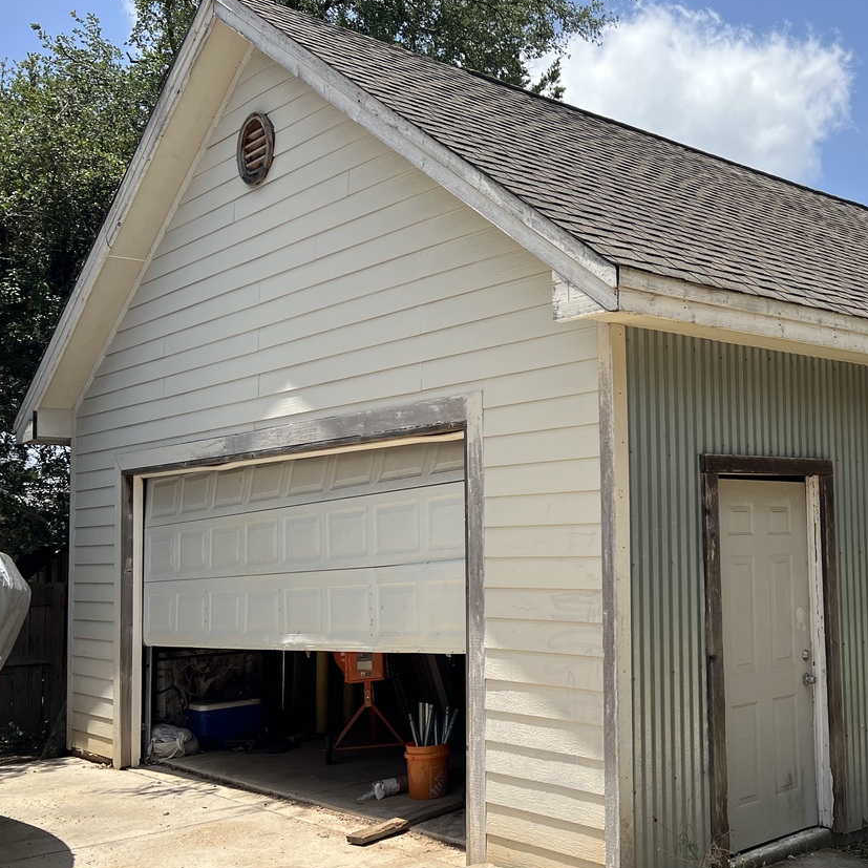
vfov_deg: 41.9
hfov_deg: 39.7
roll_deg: +1.6
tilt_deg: +3.0
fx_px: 1135
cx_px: 731
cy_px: 450
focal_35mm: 40
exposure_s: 1/3968
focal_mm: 5.7
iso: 50
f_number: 1.5
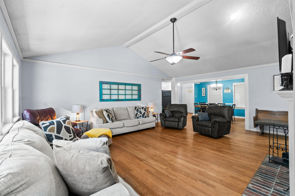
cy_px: 98
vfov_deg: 77.3
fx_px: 123
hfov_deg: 100.4
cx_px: 148
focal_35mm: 15
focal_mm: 10
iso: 250
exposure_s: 1.6
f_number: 9
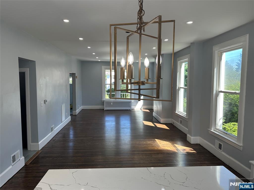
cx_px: 127
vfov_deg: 56.8
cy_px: 95
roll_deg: -0.6
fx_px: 176
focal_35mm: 24
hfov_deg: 71.6
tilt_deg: -5.6
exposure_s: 1/243
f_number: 1.78
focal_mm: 6.86
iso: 80
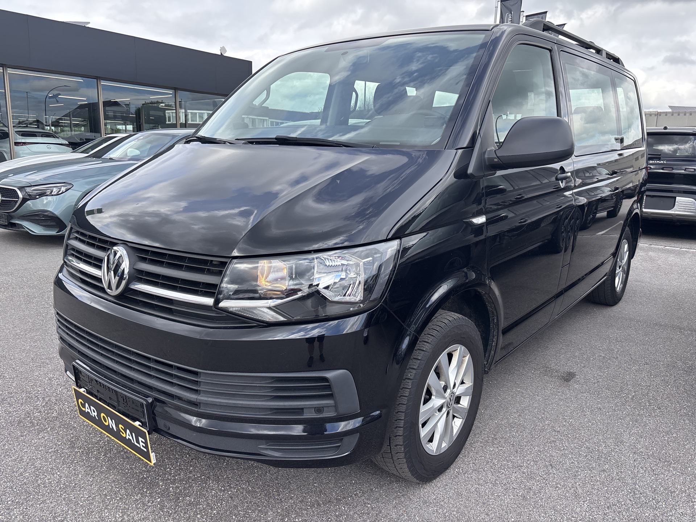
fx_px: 523
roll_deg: -1.9
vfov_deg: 53.1
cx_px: 348
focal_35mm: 26
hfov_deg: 67.3
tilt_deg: -10.9
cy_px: 261
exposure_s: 1/910
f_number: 1.6
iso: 50
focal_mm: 5.96
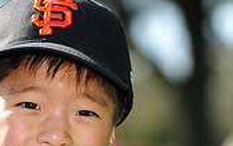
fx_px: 2492
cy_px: 190
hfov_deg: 5.3
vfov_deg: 3.4
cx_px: 43
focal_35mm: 392
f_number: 4.5
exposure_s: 1/640
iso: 200
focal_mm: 112
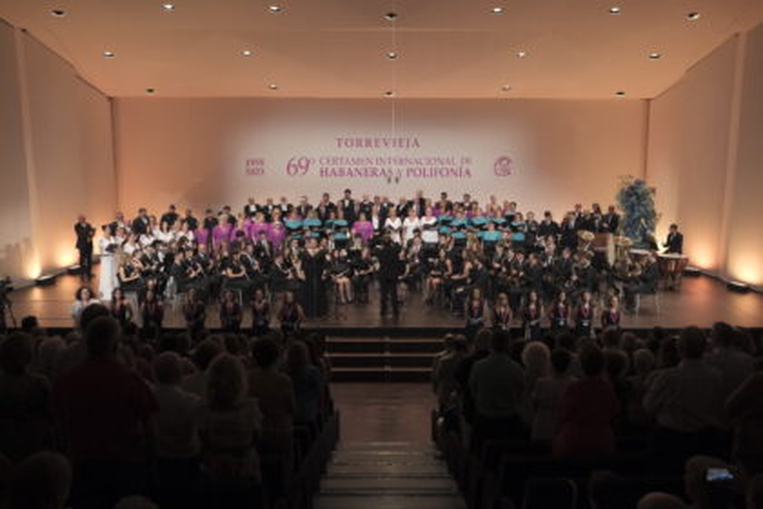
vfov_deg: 37.9
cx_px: 382
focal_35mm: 35
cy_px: 254
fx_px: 742
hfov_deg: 54.4
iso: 1600
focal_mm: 23
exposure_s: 1/200
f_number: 2.8
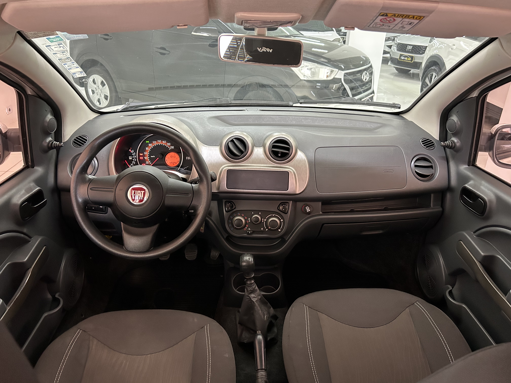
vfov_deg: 53.1
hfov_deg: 67.3
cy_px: 192
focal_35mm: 26
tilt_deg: -25.8
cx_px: 256
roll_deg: -1.0
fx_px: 384
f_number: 1.5
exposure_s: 1/60
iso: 500
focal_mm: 5.7
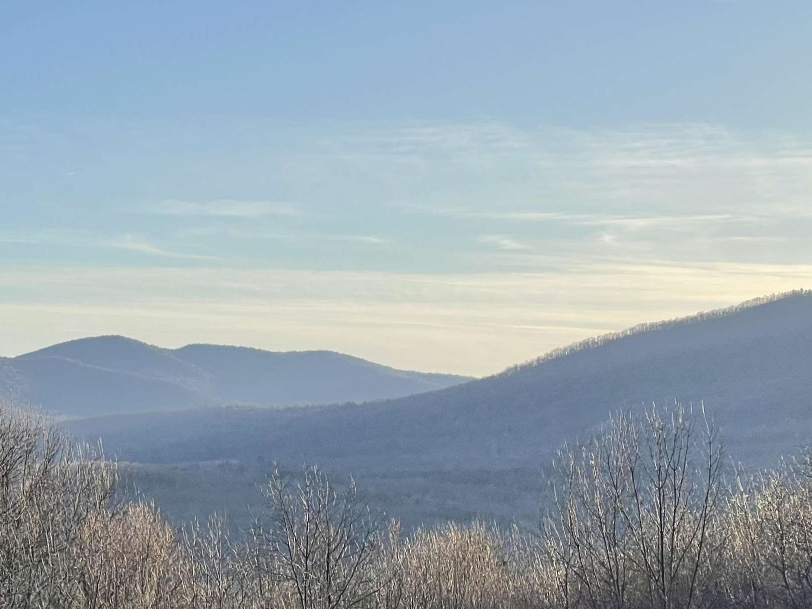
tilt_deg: -1.8
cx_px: 293
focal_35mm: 121
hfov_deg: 16.3
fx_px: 2839
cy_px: 556
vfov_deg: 12.2
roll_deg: +0.1
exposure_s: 1/847
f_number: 2.2
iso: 20
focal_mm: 7.5
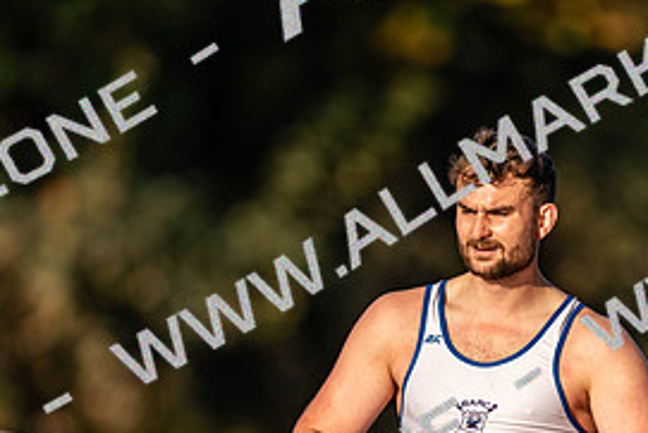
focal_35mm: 1285
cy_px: 391
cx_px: 406
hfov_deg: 1.6
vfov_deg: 1.1
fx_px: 23141
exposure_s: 1/2500
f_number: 4
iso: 360
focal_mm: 600
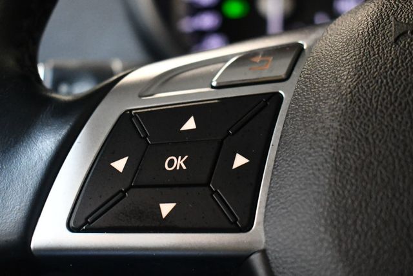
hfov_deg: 29.6
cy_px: 138
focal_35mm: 68
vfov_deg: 20.1
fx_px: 781
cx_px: 206
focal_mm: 34
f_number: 4.5
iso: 5600
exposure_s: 1/60
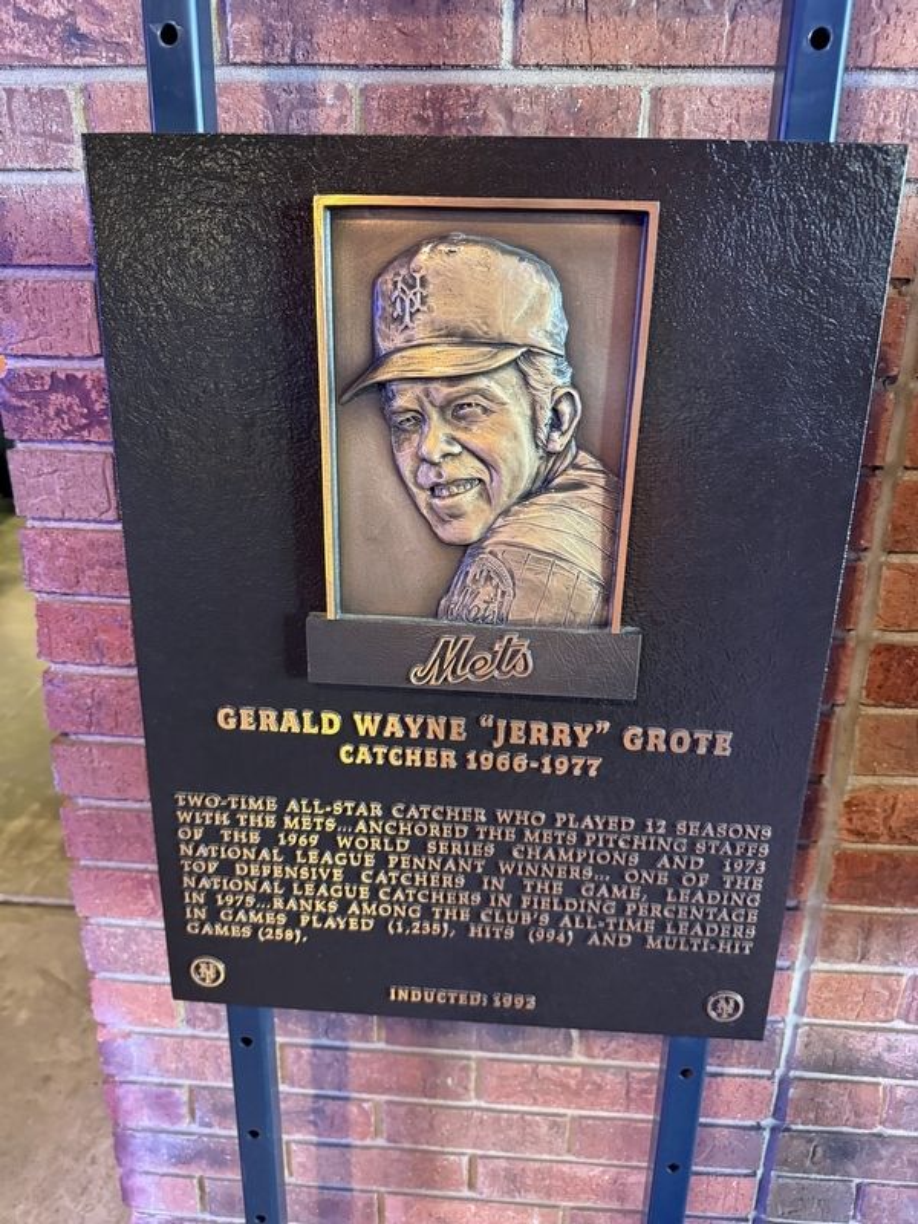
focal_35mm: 24
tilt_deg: -18.1
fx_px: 849
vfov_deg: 71.6
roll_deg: -3.0
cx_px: 459
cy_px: 612
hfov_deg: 56.8
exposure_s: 1/40
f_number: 1.78
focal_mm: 6.76
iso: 800
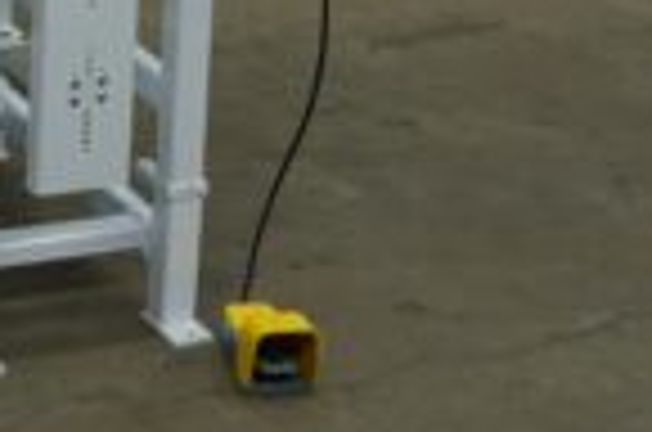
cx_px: -31
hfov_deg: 11.8
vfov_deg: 7.7
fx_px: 3126
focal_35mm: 173
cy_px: -241
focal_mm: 19.03
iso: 125
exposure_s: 1/60
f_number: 4
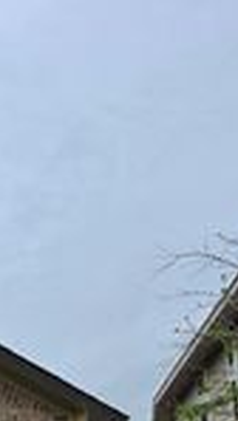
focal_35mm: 84
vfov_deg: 23.2
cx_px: -385
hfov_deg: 11.3
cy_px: 504
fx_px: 941
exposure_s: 1/5958
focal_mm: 6.3
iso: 80
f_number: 1.7
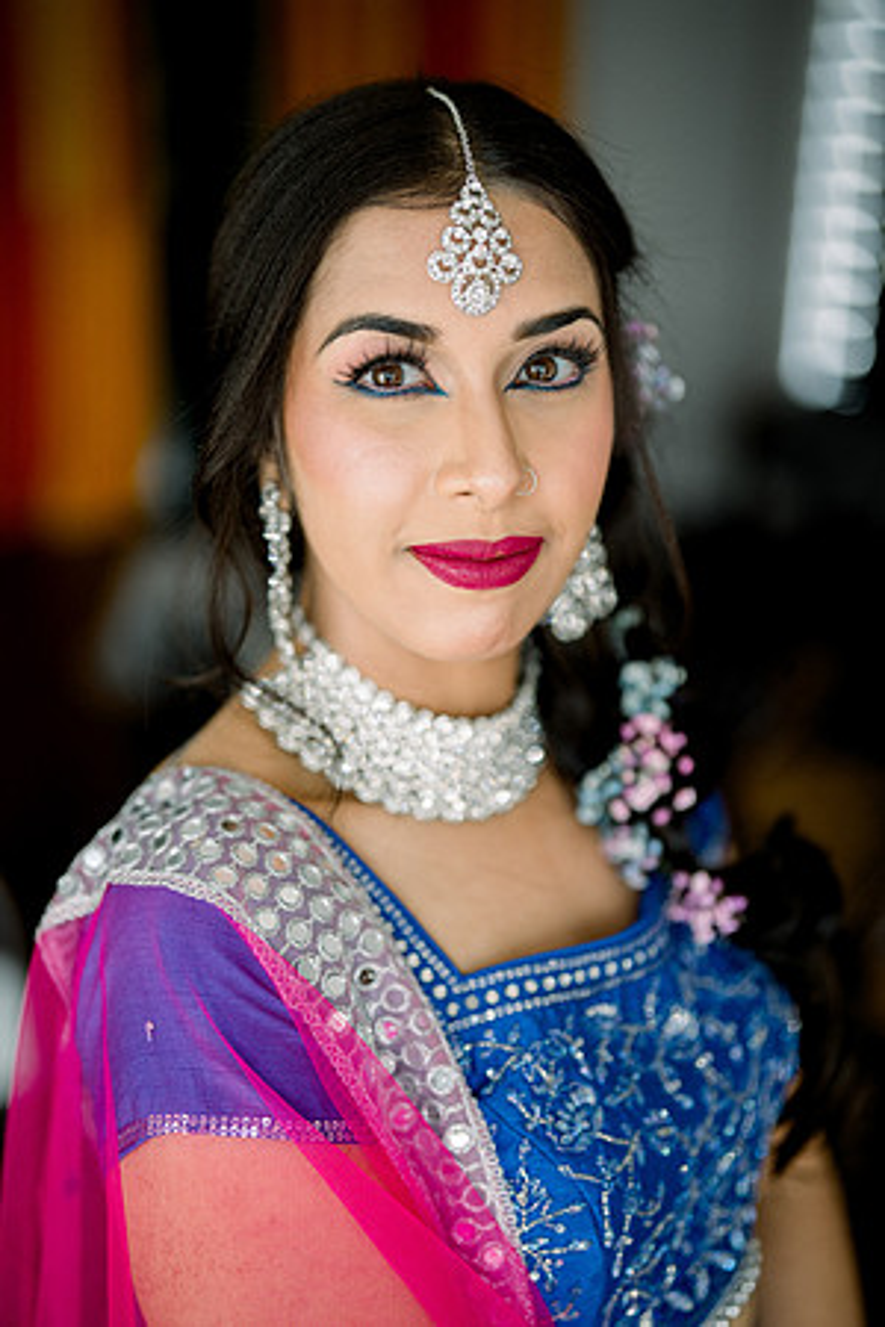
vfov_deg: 39.6
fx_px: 1844
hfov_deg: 27.0
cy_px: 664
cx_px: 442
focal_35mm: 50
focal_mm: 50
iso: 320
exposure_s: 1/160
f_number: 1.4
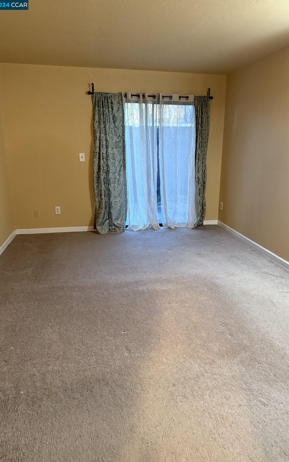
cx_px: 164
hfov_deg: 47.5
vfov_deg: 70.4
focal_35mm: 26
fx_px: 328
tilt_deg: -15.3
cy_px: 236
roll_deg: -1.1
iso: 800
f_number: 1.78
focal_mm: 6.76
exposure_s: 1/60
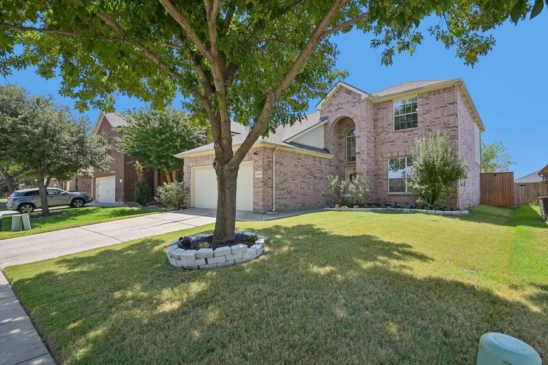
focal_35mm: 18
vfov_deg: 68.7
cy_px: 180
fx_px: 267
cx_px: 304
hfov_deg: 91.0
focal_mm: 15.5
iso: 250
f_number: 9
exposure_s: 1/320
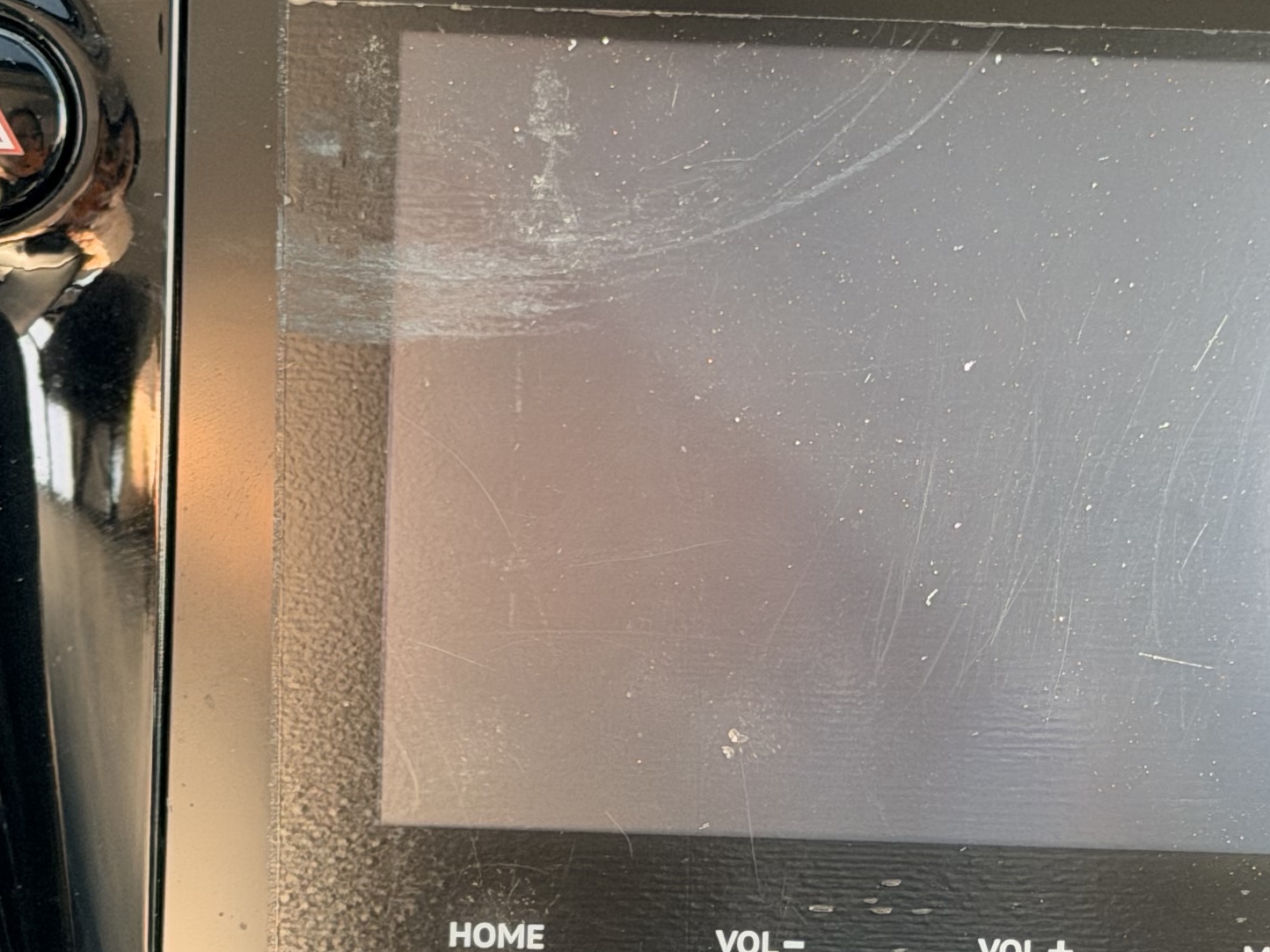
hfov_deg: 14.7
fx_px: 4916
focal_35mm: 134
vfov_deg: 11.0
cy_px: 673
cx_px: 920
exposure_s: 1/98
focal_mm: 6.76
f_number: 1.78
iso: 125
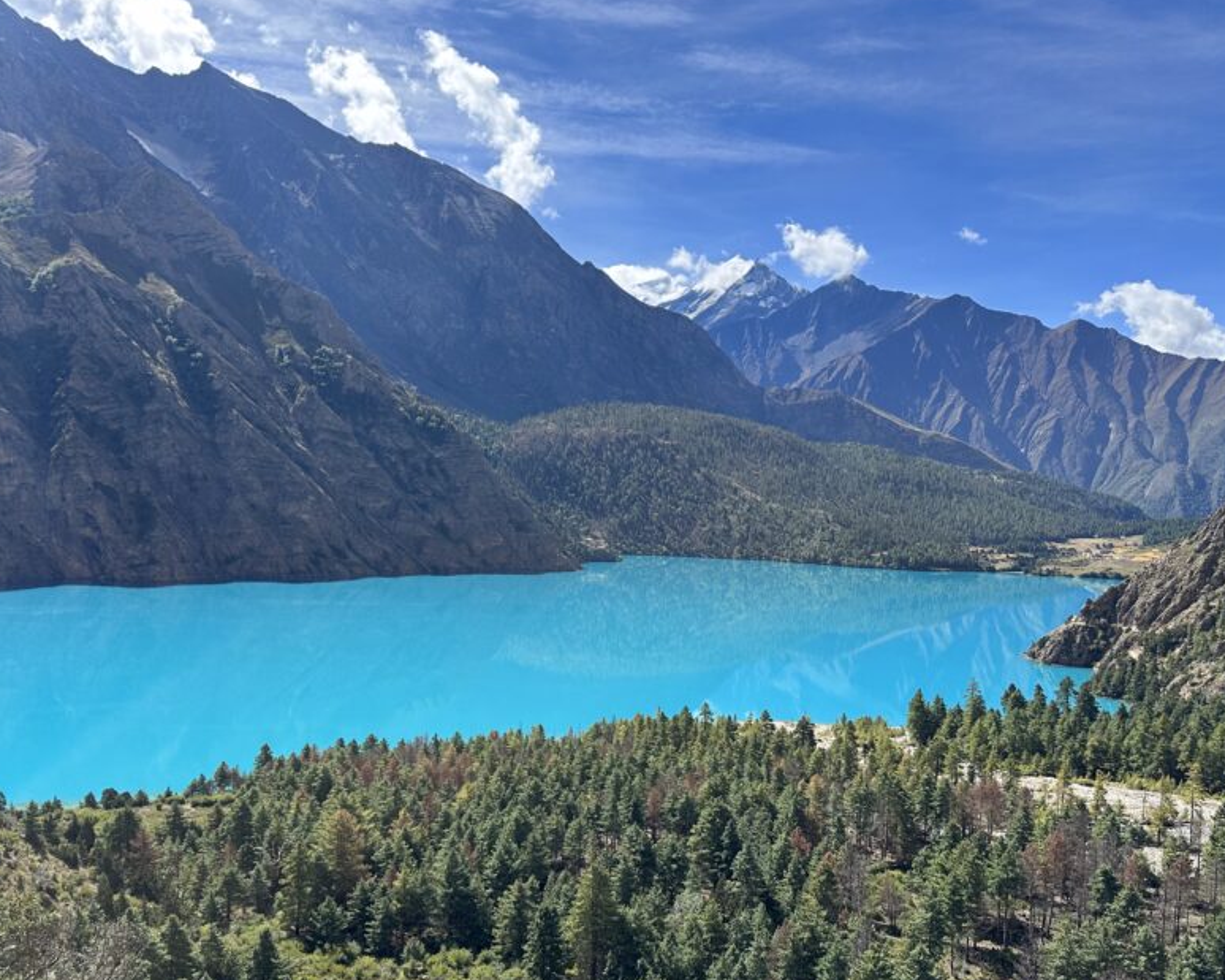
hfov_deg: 57.2
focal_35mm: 31
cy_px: 572
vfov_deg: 46.9
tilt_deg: -4.4
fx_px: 1124
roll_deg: -0.8
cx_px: 582
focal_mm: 6.86
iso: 80
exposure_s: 1/2882
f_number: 1.78
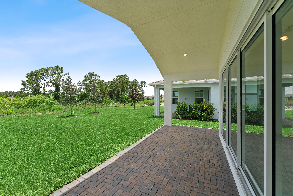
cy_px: 98
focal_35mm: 15
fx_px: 119
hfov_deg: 101.9
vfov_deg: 78.8
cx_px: 146
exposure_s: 1/320
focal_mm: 14.6
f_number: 8
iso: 100
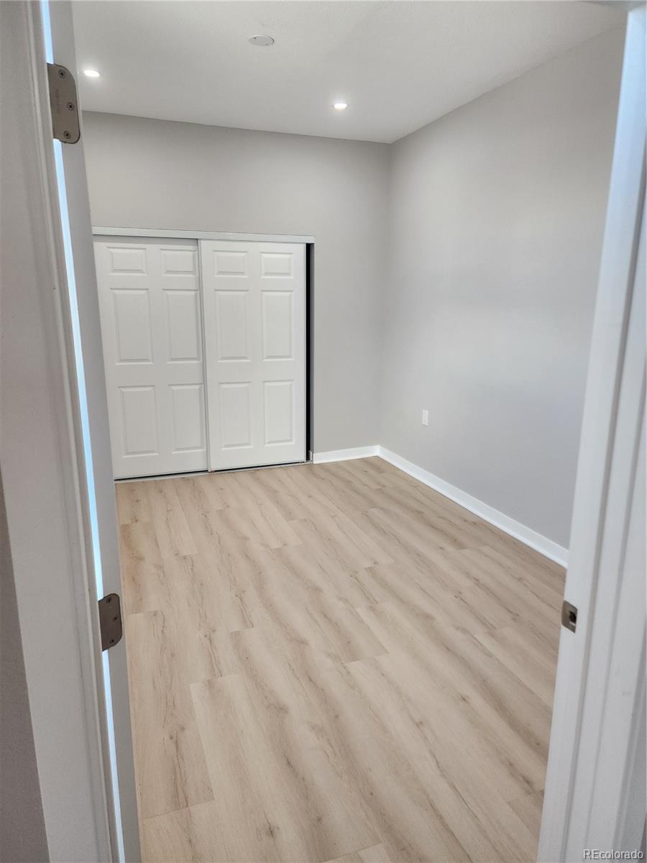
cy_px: 432
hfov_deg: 58.9
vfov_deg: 73.9
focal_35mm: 23
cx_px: 324
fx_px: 573
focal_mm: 6.4
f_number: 1.8
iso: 200
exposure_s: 1/120
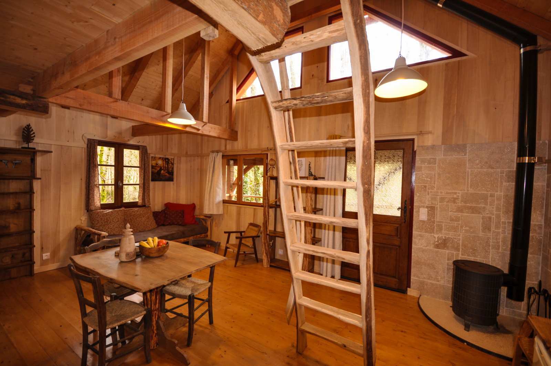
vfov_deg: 77.2
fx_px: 229
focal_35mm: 15
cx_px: 276
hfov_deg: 100.5
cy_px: 183
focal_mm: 10
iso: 200
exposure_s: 1/10
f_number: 4
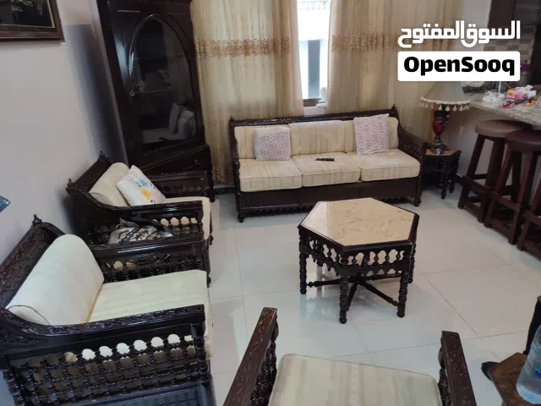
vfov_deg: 54.9
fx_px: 391
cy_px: 203
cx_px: 270
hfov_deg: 69.4
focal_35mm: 25
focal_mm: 6.04
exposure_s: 1/33
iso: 290
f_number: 1.9
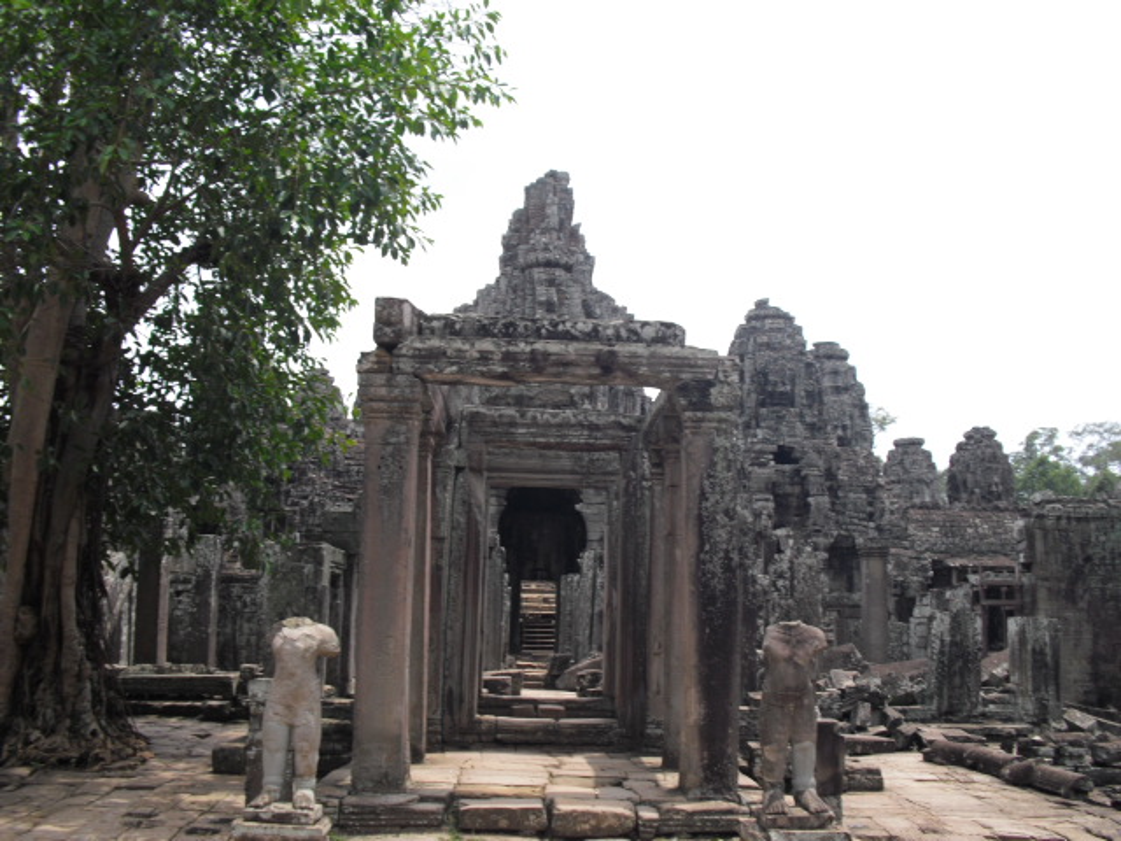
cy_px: 420
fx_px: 1166
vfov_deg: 39.7
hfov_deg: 51.4
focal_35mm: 36
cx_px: 560
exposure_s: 1/125
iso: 100
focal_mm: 6.3
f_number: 7.8
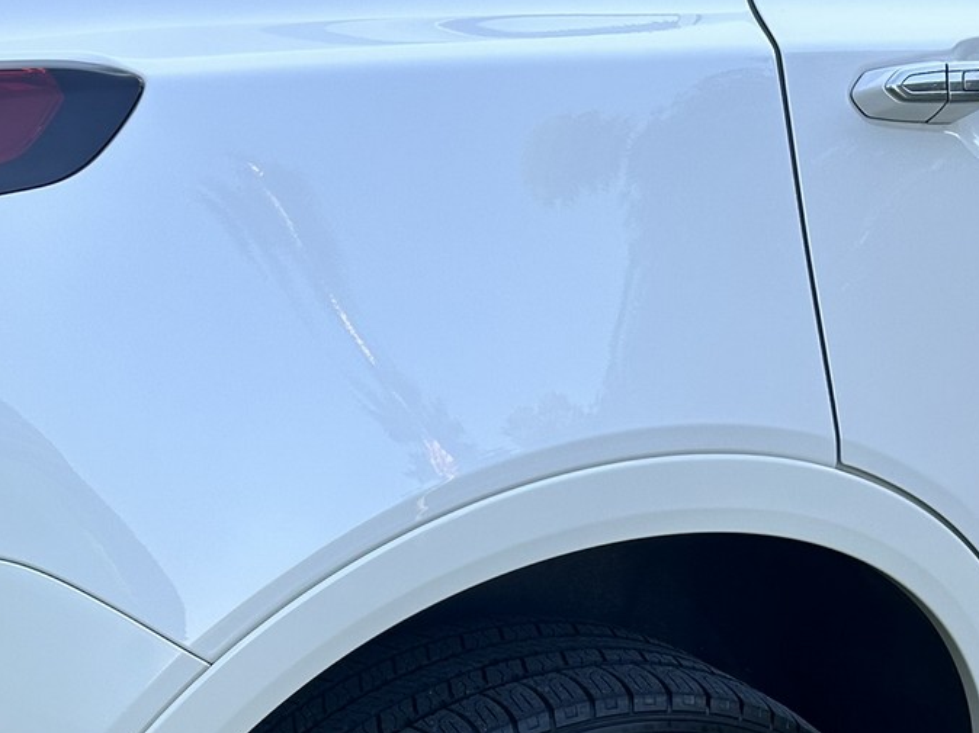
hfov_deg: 32.8
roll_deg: +4.2
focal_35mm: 57
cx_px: 184
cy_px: 694
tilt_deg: -24.1
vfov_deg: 24.7
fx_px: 1611
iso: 80
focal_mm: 6.86
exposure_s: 1/604
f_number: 1.78
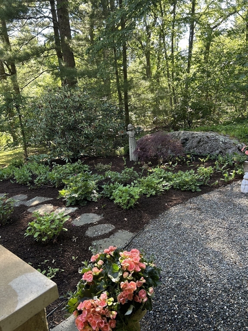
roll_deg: +4.7
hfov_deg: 53.1
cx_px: 124
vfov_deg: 67.3
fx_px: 248
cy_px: 166
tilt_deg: -13.5
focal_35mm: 26
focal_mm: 5.7
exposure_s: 1/121
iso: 64
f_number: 1.5
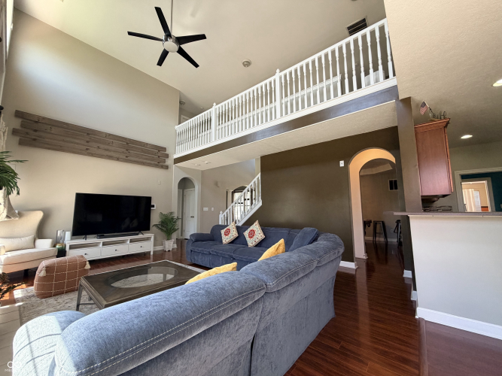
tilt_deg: +5.5
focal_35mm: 14
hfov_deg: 102.1
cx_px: 251
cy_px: 188
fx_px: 203
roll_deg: +0.8
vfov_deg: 85.7
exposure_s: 1/121
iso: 160
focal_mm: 2.22
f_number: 2.2
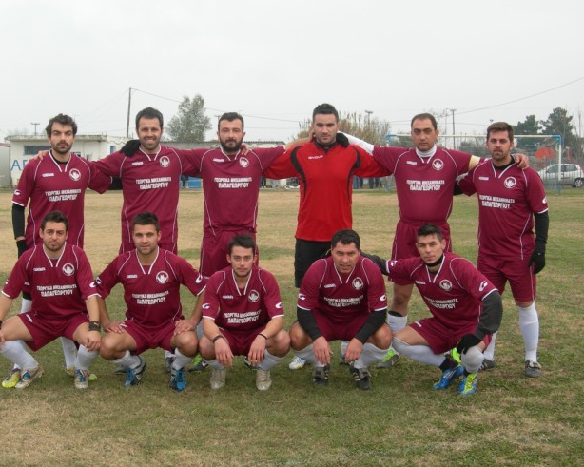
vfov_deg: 23.8
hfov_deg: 29.6
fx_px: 1106
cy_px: 233
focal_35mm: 64
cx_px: 285
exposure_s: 1/72.4
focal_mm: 12.7
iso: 50
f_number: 5.9
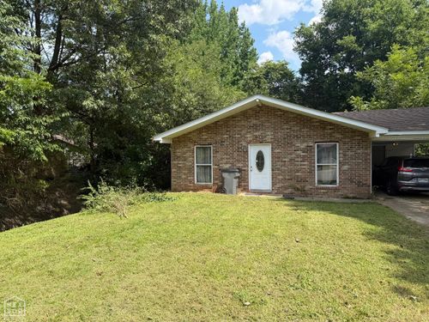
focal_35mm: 24
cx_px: 214
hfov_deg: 71.6
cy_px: 161
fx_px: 297
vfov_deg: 56.8
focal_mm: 6.76
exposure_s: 1/2232
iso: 80
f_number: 1.78
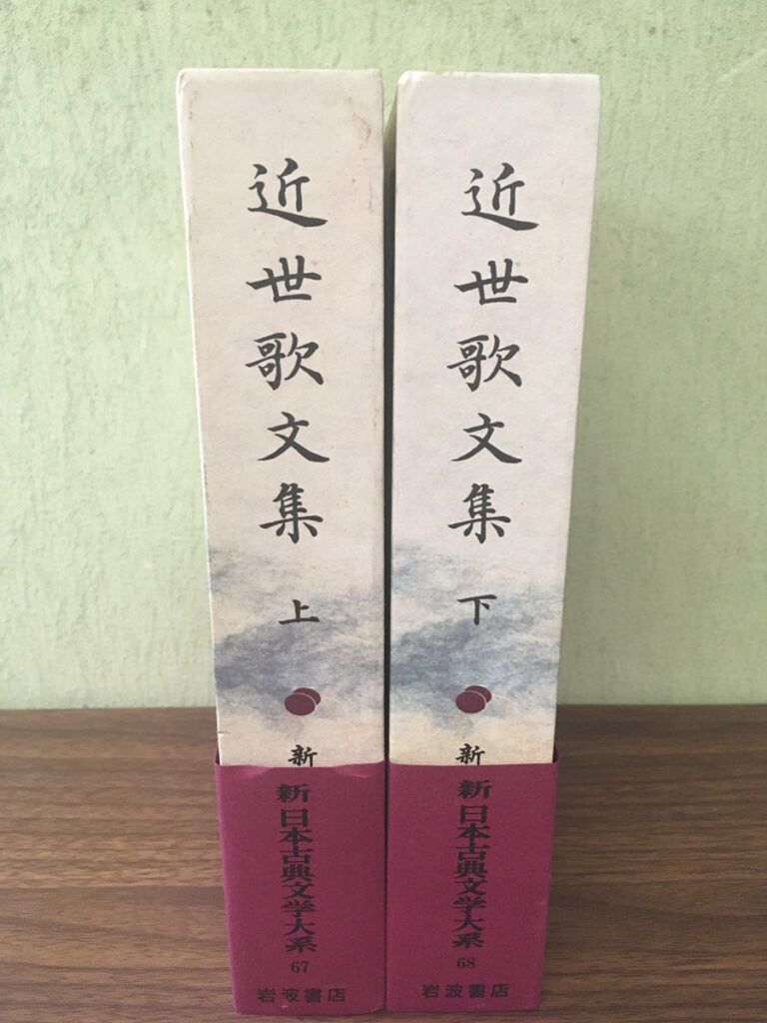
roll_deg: -0.4
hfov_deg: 48.2
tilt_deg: -18.3
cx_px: 384
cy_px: 512
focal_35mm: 29
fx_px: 857
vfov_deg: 61.7
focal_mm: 4.15
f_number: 2.2
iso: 160
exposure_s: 1/30
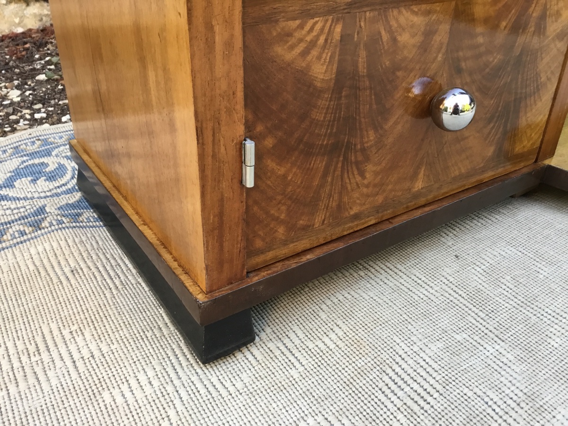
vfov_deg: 45.4
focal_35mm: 31
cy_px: 213
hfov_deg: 58.4
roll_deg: +0.5
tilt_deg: -29.1
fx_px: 509
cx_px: 284
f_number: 2.4
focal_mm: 3.3
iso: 40
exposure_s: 1/33
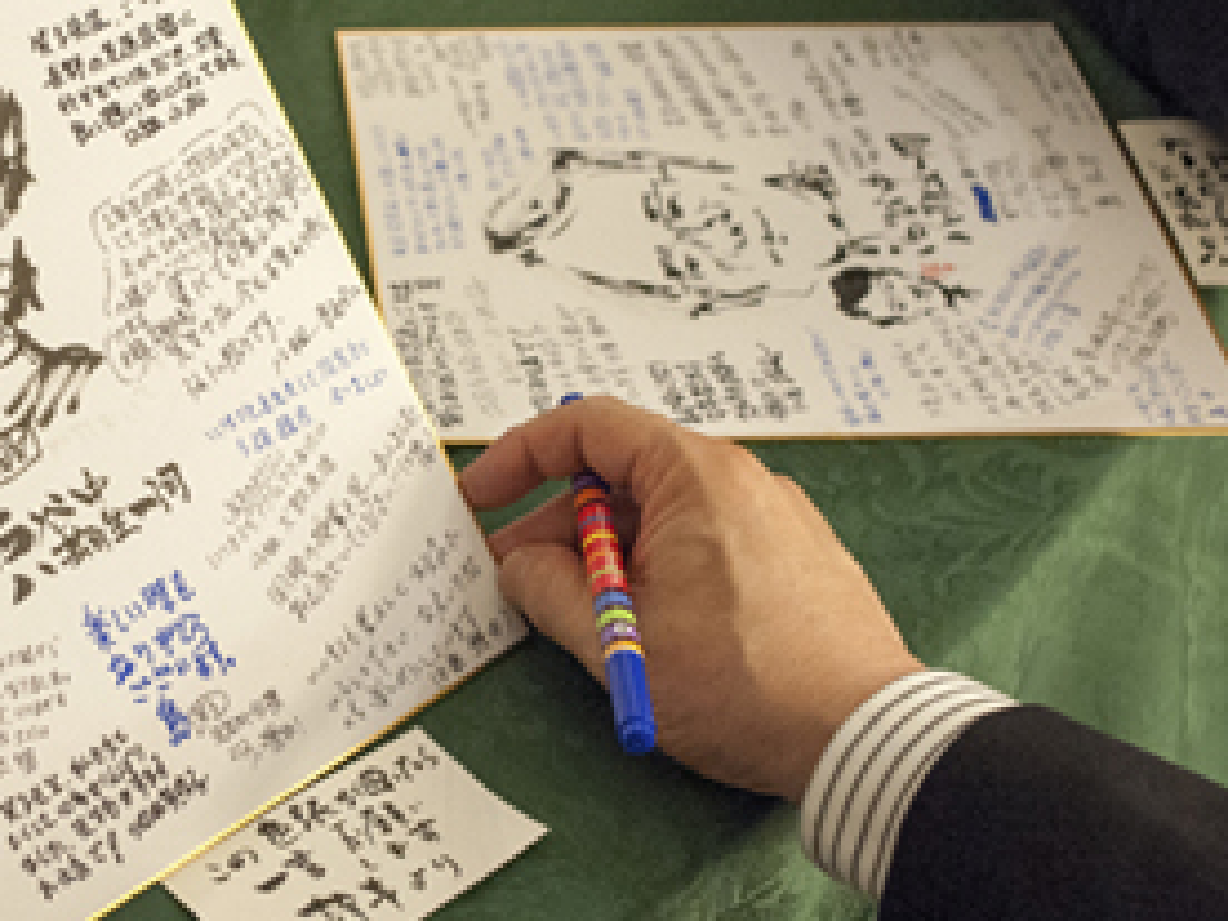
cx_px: 138
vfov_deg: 18.9
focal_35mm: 78
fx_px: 2767
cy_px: 378
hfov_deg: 24.4
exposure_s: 1/100
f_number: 5.6
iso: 2800
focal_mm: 35
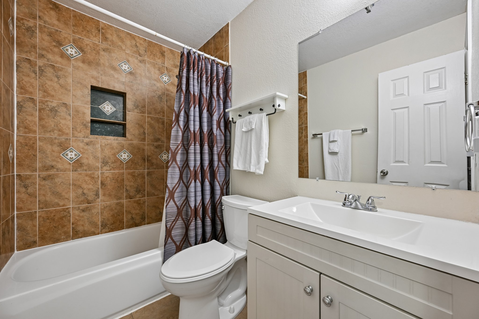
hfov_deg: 104.3
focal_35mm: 14
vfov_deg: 81.2
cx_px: 240
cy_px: 160
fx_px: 186
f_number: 8
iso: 400
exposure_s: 1/15
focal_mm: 14
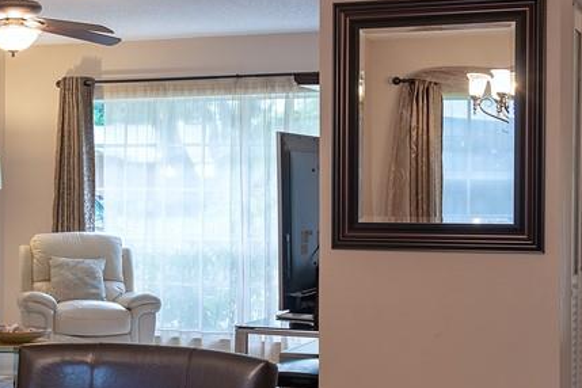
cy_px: 214
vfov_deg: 16.9
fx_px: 1309
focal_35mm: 81
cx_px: 115
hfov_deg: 24.6
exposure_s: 1/10
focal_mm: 32
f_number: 9
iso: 200
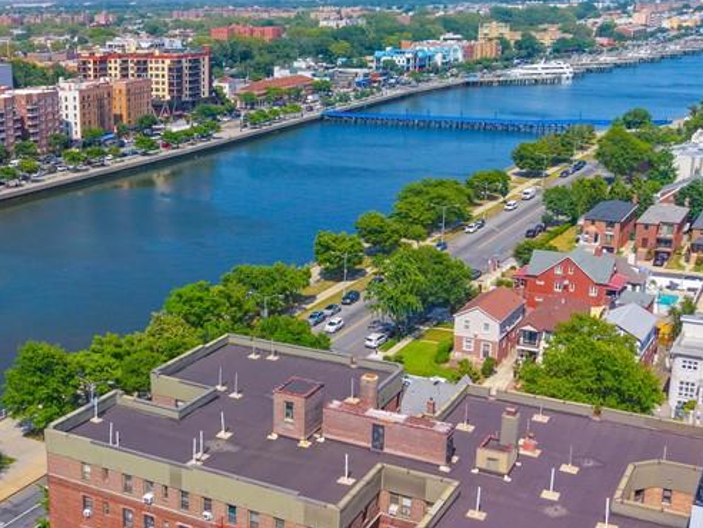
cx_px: 113
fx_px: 1015
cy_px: 395
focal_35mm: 50
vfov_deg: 28.7
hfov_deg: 36.5
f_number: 1.8
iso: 160
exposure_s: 1/2000
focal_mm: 8.67
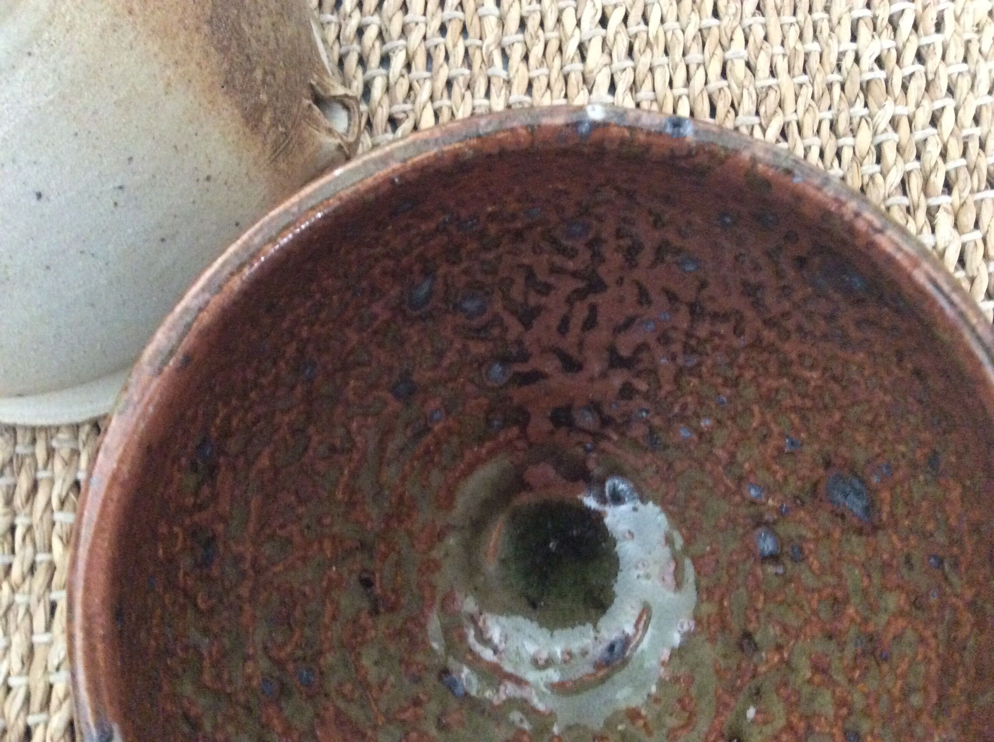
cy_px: 371
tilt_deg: -78.8
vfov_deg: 44.1
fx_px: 918
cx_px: 497
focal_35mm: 32
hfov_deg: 56.9
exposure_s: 1/17
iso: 500
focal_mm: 3.3
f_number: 2.4
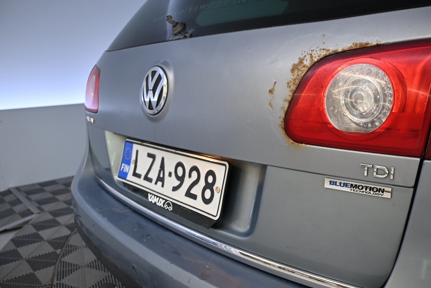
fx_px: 657
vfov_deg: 24.7
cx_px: 238
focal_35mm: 55
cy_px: 140
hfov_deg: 36.3
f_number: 4.8
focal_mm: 30.5
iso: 500
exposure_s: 1/125
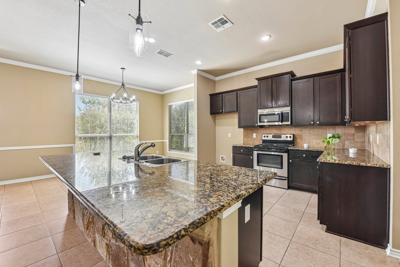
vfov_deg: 81.2
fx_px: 156
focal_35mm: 14
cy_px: 134
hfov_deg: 104.3
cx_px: 200
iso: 220
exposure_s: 1/15
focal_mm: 14
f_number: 8
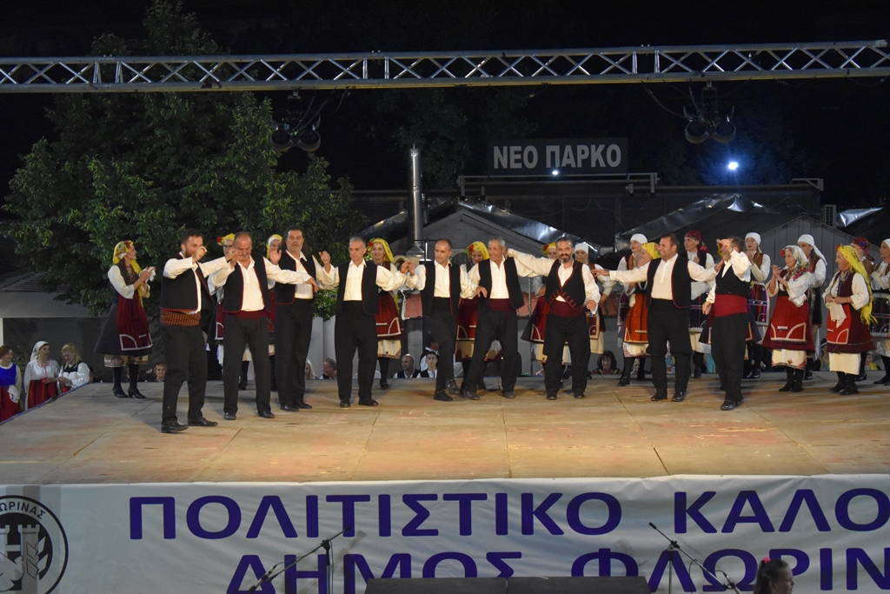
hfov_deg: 24.6
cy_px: 297
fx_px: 2040
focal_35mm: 82
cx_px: 445
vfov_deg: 16.6
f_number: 5.6
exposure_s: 1/125
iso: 3600
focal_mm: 55
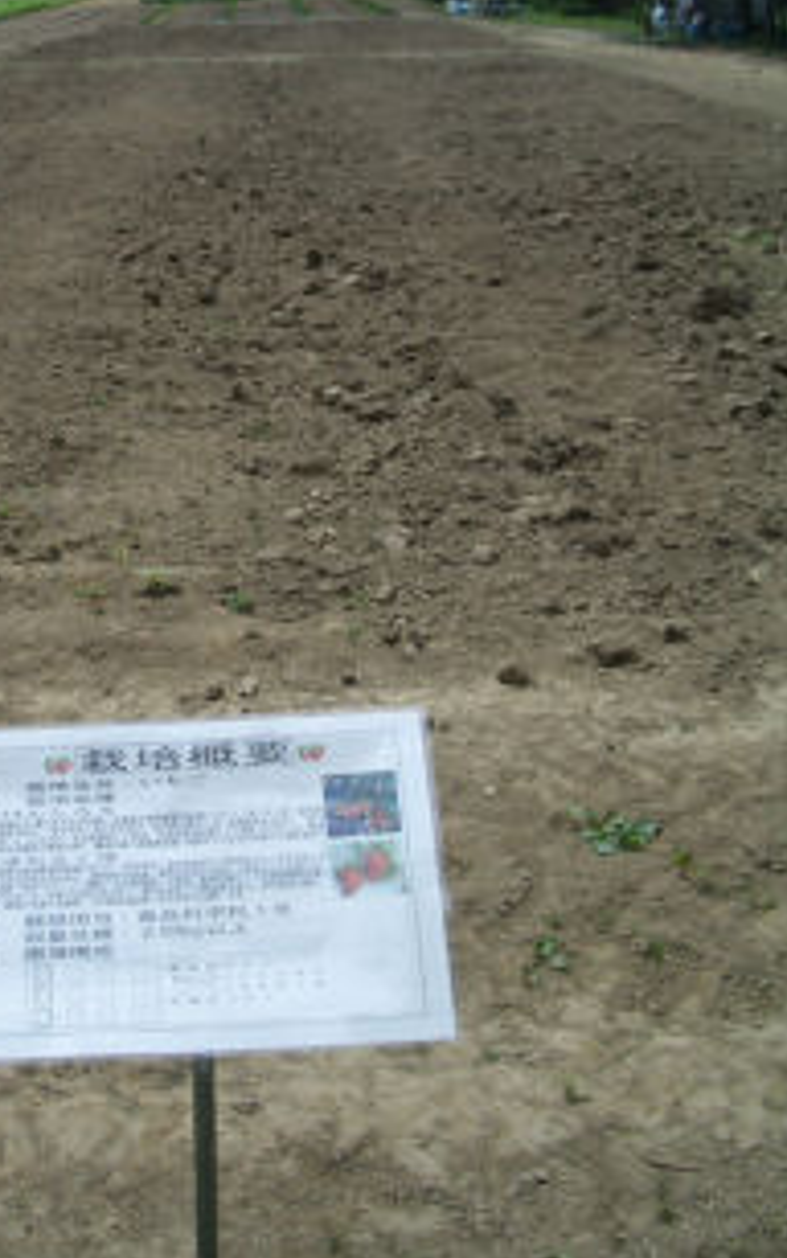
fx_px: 1749
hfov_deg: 25.0
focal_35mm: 51
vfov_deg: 39.4
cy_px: 496
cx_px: 166
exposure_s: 1/1000
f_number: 4.3
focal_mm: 5.8
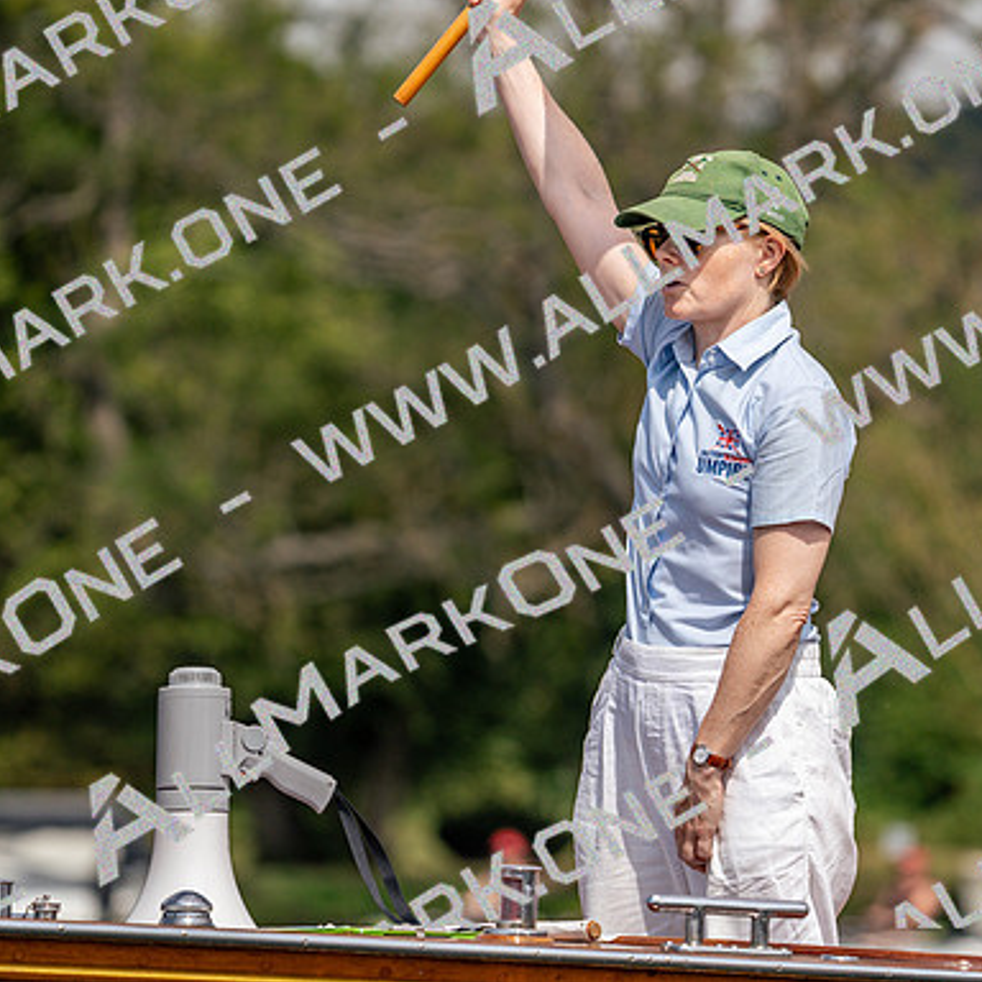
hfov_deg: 4.7
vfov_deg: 4.7
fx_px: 11907
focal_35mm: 371
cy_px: 490
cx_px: 609
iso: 200
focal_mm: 289
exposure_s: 1/1600
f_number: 5.6
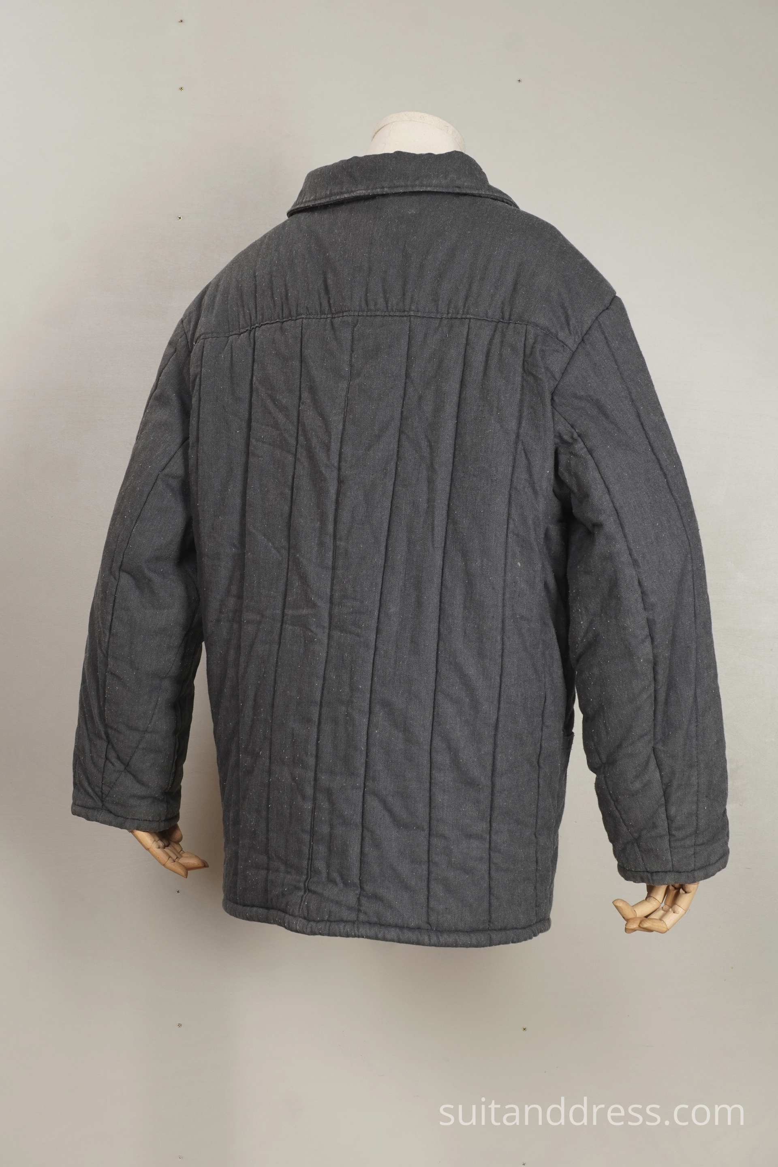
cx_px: 389
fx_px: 1556
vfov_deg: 41.1
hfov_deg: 28.1
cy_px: 584
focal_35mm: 48
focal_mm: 32
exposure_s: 1/6
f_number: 9
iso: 400
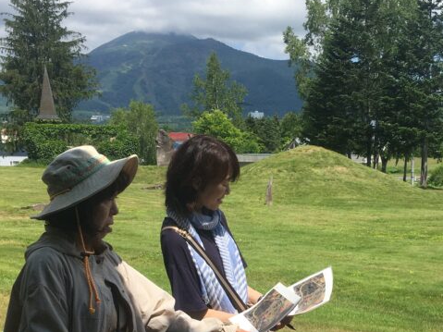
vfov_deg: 23.2
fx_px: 793
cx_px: 310
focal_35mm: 62
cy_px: 285
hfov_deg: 30.9
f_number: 2.2
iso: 25
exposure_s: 1/1637
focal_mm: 4.15
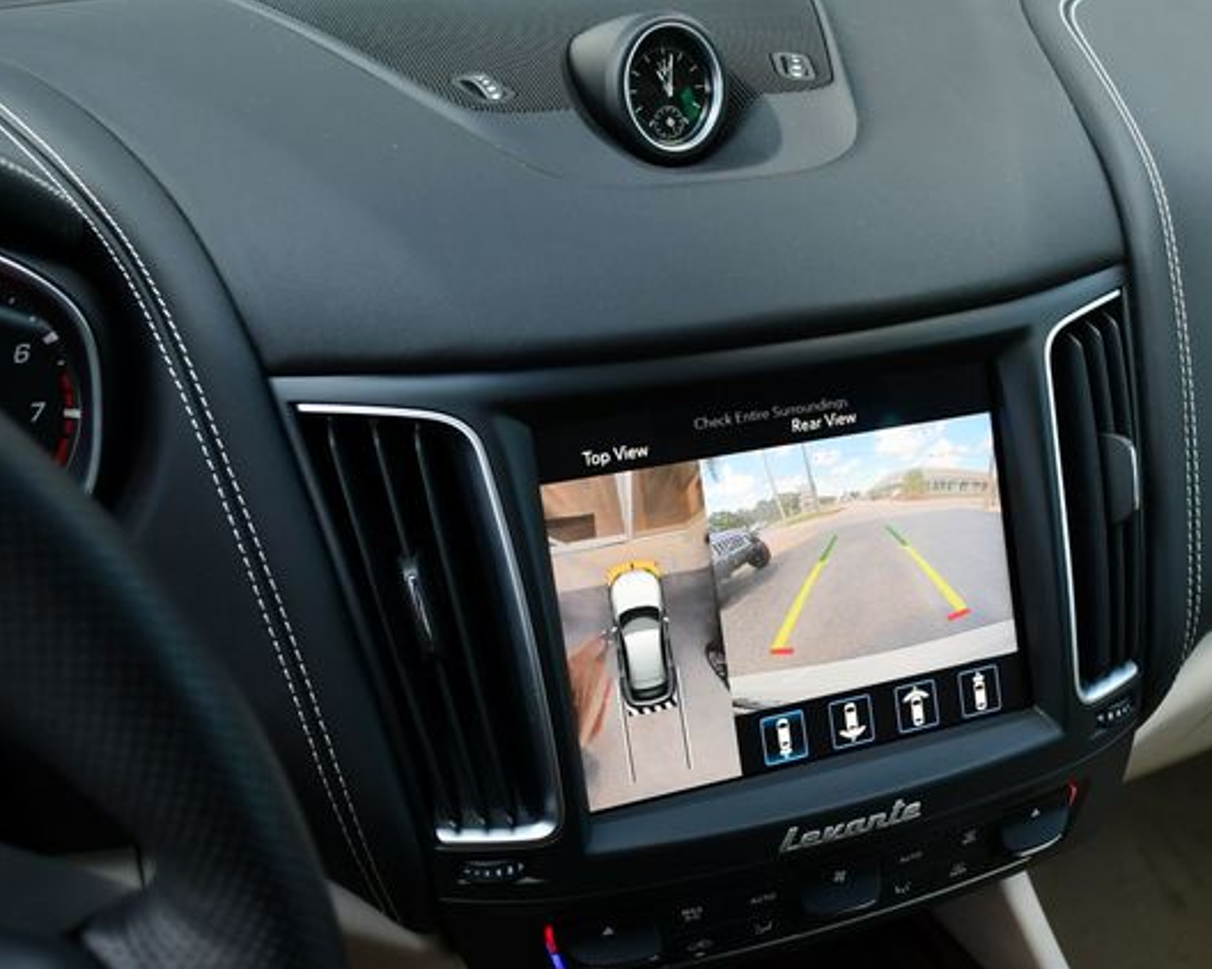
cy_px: 489
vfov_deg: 36.5
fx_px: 1470
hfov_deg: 44.7
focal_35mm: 41
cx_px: 691
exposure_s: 1/250
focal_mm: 18
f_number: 4
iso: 400
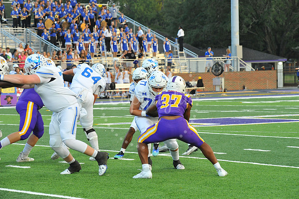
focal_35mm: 155
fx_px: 1287
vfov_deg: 8.8
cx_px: 150
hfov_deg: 13.3
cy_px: 100
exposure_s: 1/320
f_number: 8
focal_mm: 155
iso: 2000
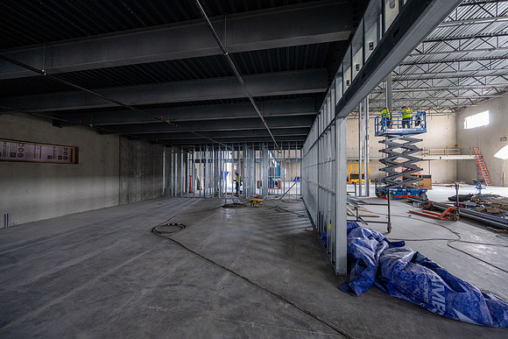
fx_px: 198
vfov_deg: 81.2
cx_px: 254
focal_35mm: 14
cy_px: 170
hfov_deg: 104.2
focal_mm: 14
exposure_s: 1/125
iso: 1600
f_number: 5
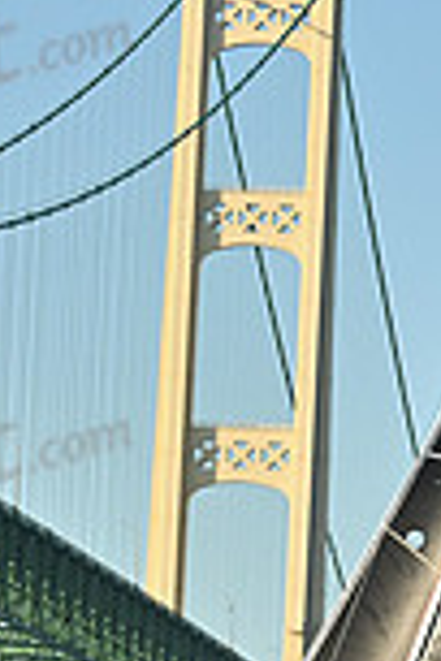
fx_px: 5916
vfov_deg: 6.4
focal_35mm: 322
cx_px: 357
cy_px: 661
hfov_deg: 4.3
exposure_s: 1/1000
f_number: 13
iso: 800
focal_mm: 85
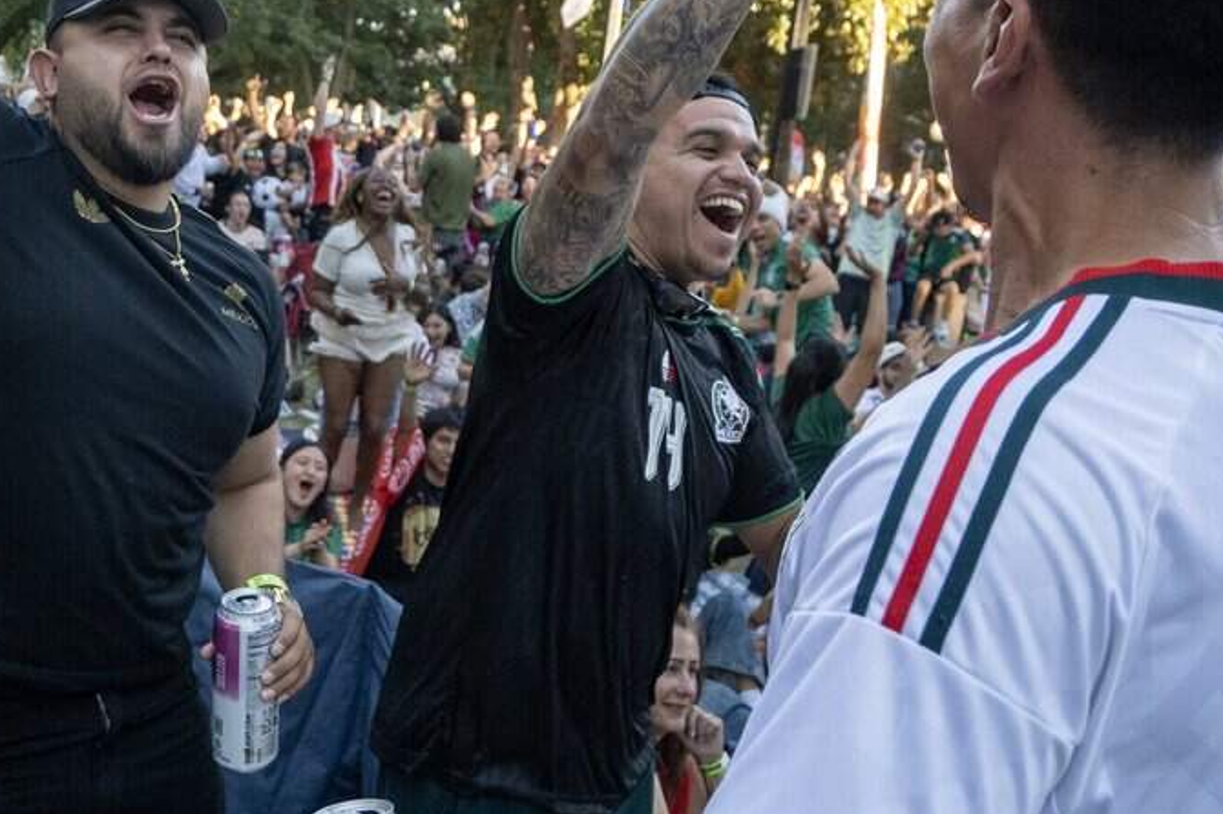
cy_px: 280
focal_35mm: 43
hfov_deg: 45.3
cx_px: 517
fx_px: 1460
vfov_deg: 31.0
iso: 1250
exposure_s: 1/1250
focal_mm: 16
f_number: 3.5
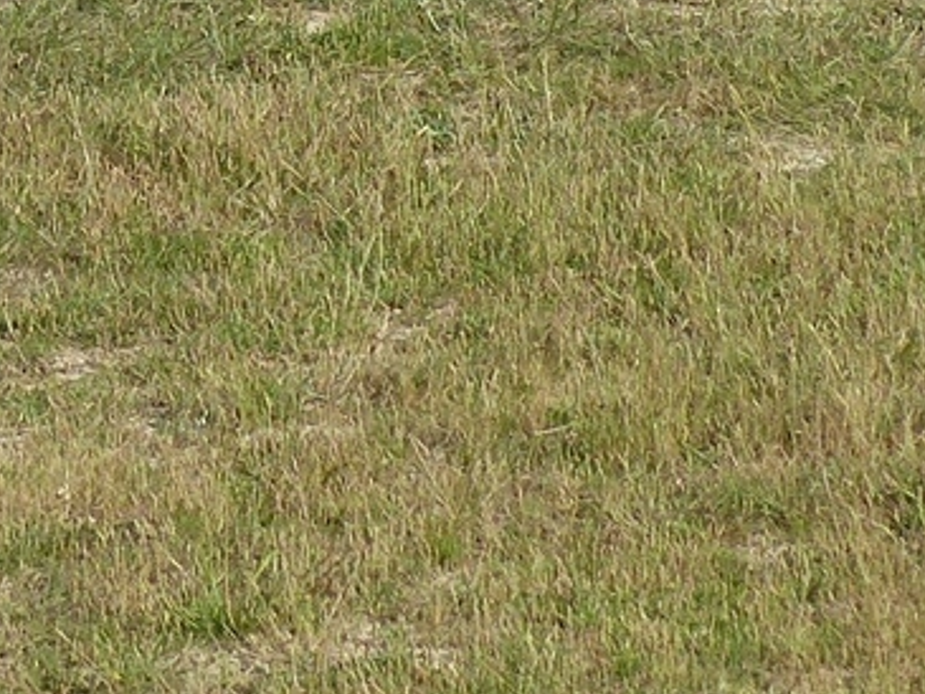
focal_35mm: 351
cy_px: -537
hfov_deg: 5.6
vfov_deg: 4.2
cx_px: 215
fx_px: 9382
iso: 100
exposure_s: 1/800
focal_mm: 13.5
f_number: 4
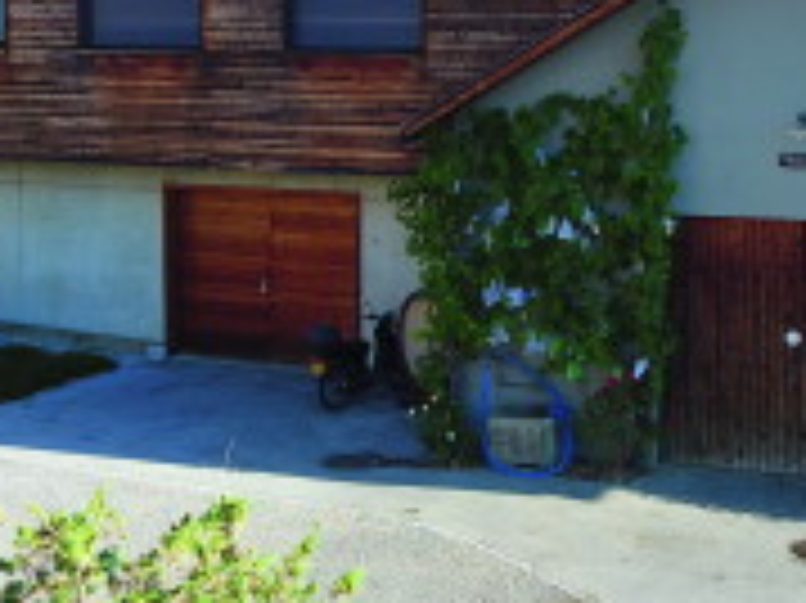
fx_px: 1303
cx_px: 554
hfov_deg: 34.0
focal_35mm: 56
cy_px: 191
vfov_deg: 25.9
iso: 100
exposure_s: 1/226
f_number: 2.8
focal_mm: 3.61
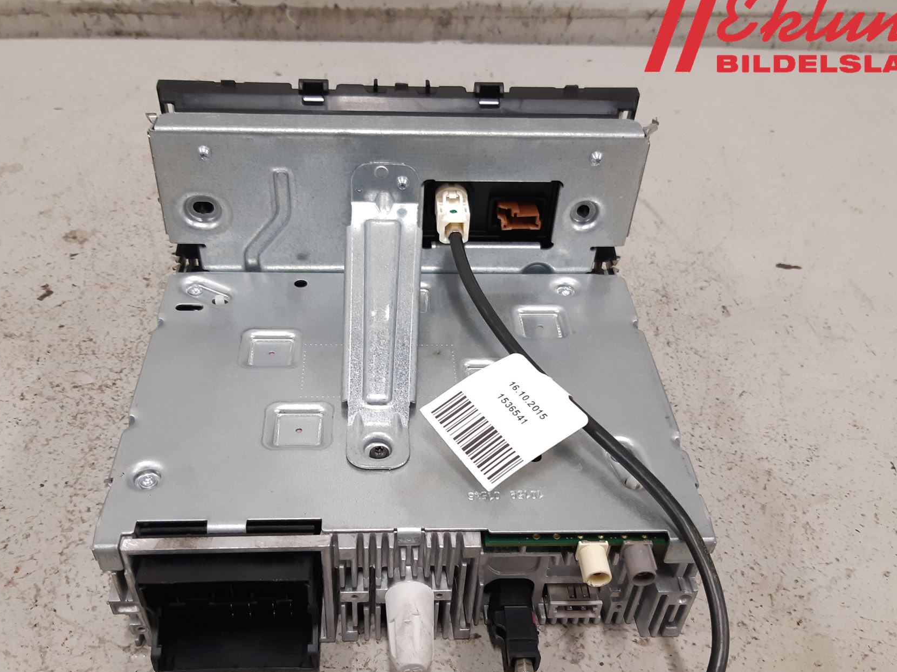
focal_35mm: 32
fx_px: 829
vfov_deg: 44.0
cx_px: 423
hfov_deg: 56.8
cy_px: 395
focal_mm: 3.93
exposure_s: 1/50
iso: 160
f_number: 1.7
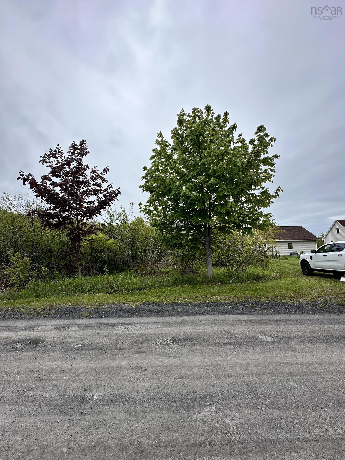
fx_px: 186
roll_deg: +0.6
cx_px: 172
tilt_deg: +5.1
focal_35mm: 14
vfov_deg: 102.1
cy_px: 230
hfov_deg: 85.7
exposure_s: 1/1319
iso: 40
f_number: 2.2
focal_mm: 2.22
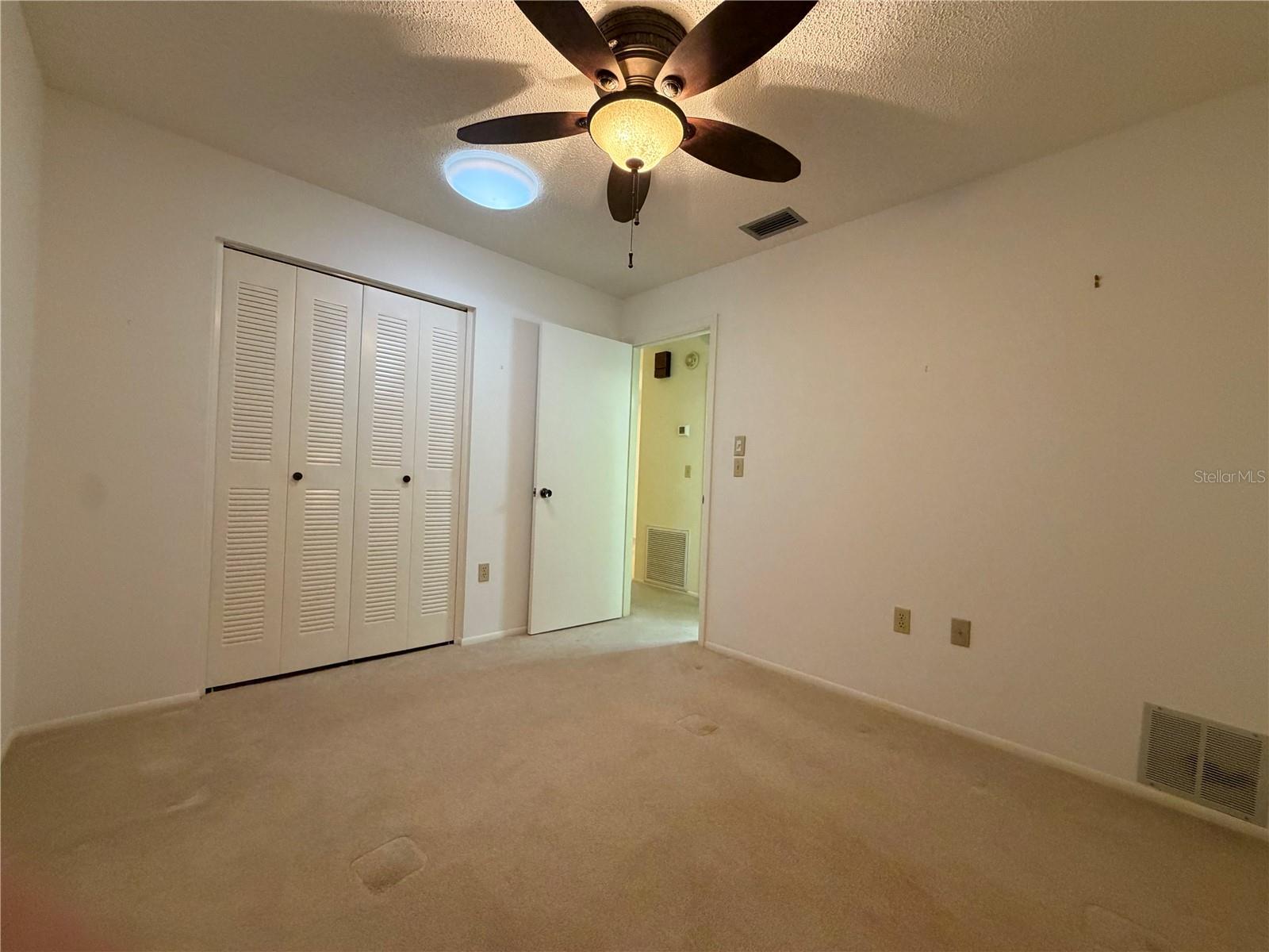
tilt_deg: +0.9
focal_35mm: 14
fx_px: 513
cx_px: 634
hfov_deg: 102.1
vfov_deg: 85.7
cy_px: 476
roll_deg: -1.7
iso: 400
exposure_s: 1/60
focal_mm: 2.22
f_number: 2.2
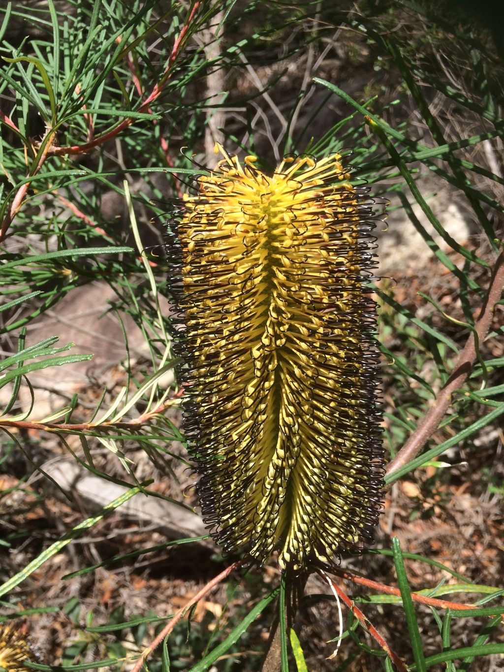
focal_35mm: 29
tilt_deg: -2.1
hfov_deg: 48.2
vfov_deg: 61.7
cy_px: 336
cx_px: 252
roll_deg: +2.3
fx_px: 563
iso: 32
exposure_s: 1/1109
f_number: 2.2
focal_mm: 4.15
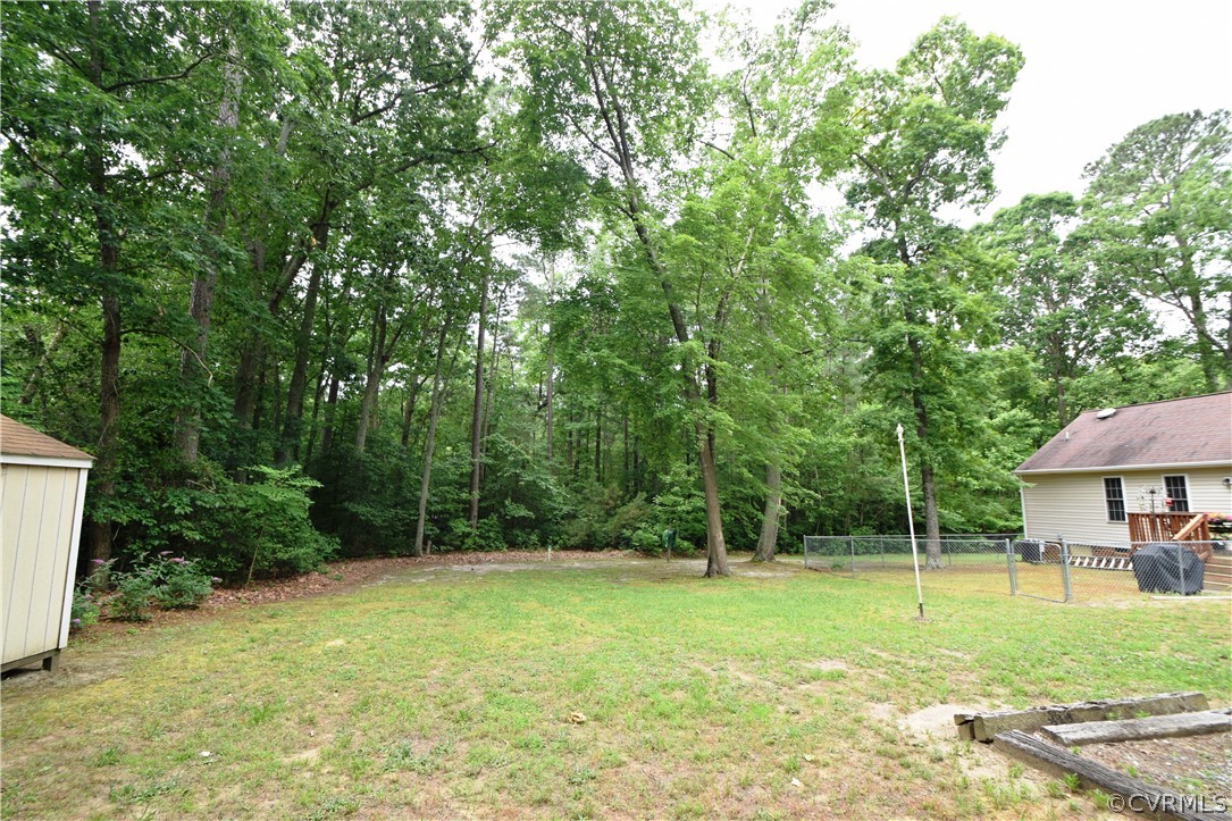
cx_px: 616
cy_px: 410
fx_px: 513
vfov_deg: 77.3
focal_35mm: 15
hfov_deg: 100.4
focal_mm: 10
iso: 400
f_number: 7.1
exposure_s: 1/200
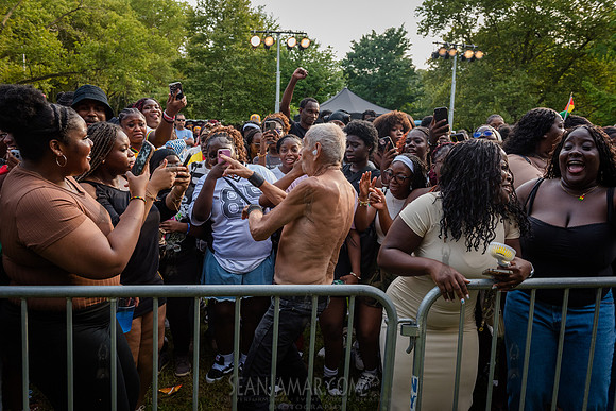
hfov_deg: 60.3
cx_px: 308
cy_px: 206
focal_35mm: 31
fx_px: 531
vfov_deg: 42.3
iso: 1000
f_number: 4.5
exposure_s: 1/640
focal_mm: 31
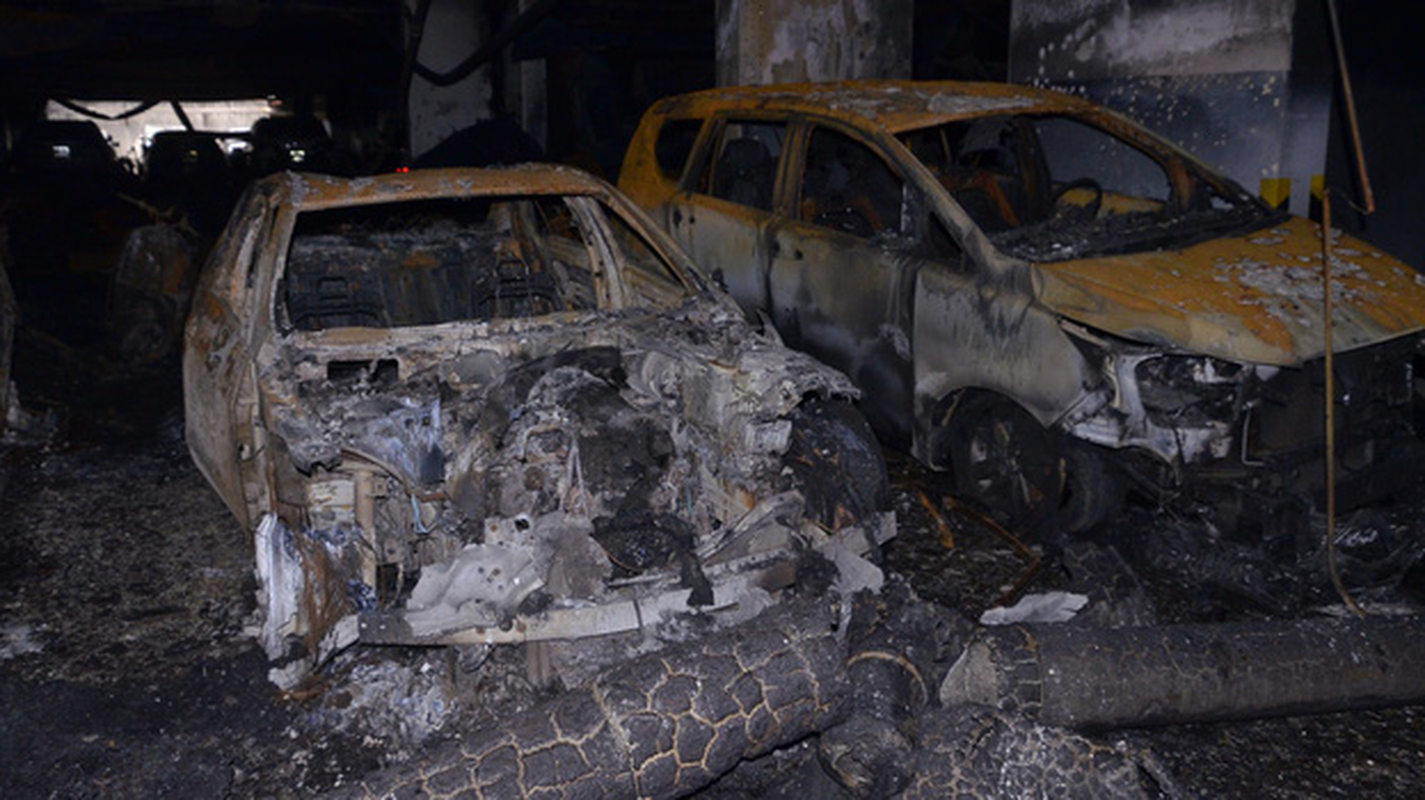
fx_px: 1095
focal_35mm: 29
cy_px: 320
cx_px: 711
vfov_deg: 40.0
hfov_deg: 66.1
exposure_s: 1/25
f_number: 6.3
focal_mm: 18
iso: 800
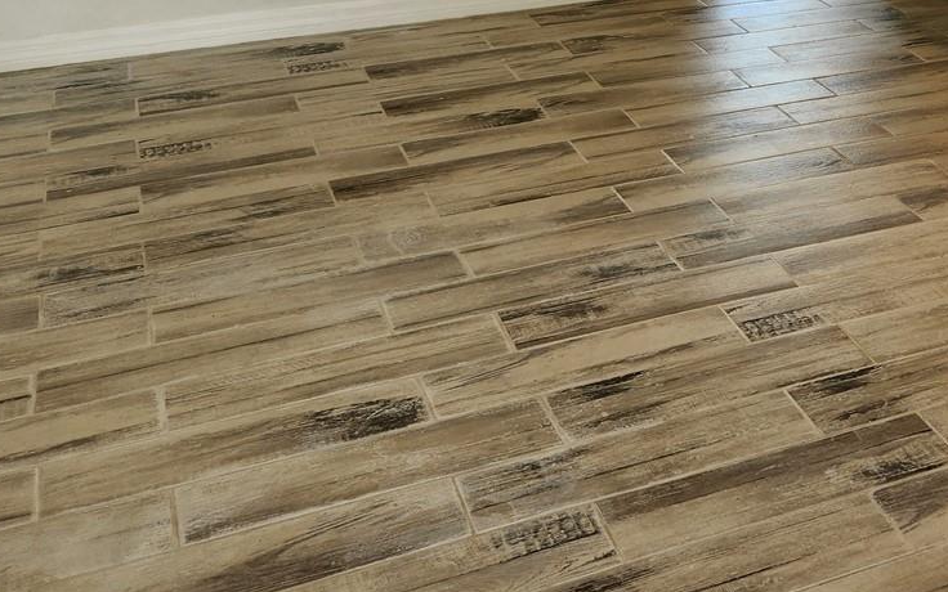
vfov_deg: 22.0
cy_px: -176
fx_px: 1369
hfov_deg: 37.0
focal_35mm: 53
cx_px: 747
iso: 50
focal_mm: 5.4
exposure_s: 1/120
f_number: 1.8
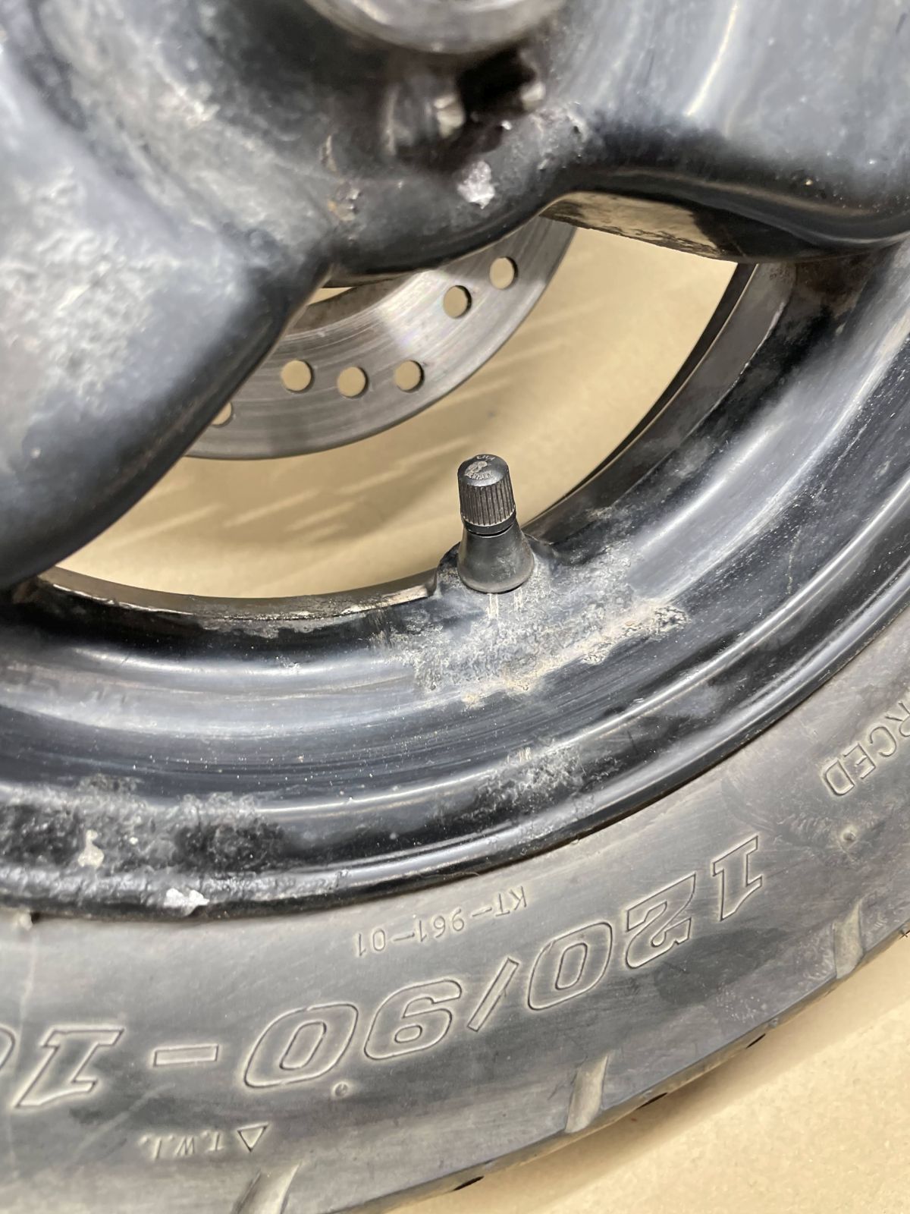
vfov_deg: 67.3
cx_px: 455
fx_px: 911
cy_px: 607
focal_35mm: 26
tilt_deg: -69.3
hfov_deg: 53.1
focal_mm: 4.2
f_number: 1.6
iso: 250
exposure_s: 1/50
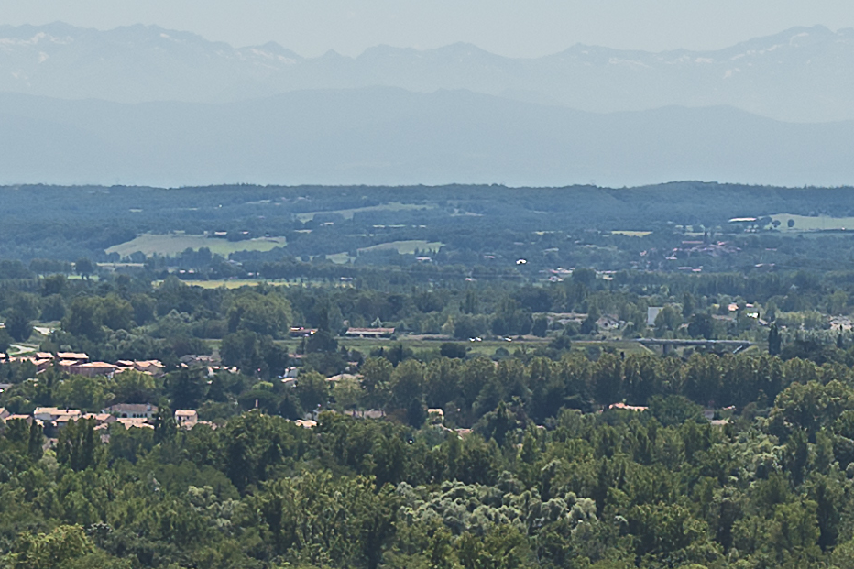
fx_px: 7494
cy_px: 570
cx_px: 677
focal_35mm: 316
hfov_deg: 6.5
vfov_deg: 4.3
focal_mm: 40
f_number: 4.5
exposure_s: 1/1000
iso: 100
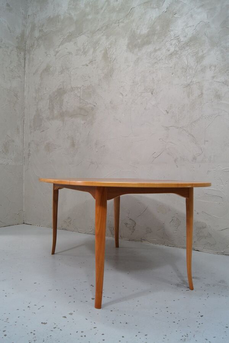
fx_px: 258
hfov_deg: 47.9
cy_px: 172
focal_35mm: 27
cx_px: 114
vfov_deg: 67.4
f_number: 8
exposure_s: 1/10
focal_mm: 18
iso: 400
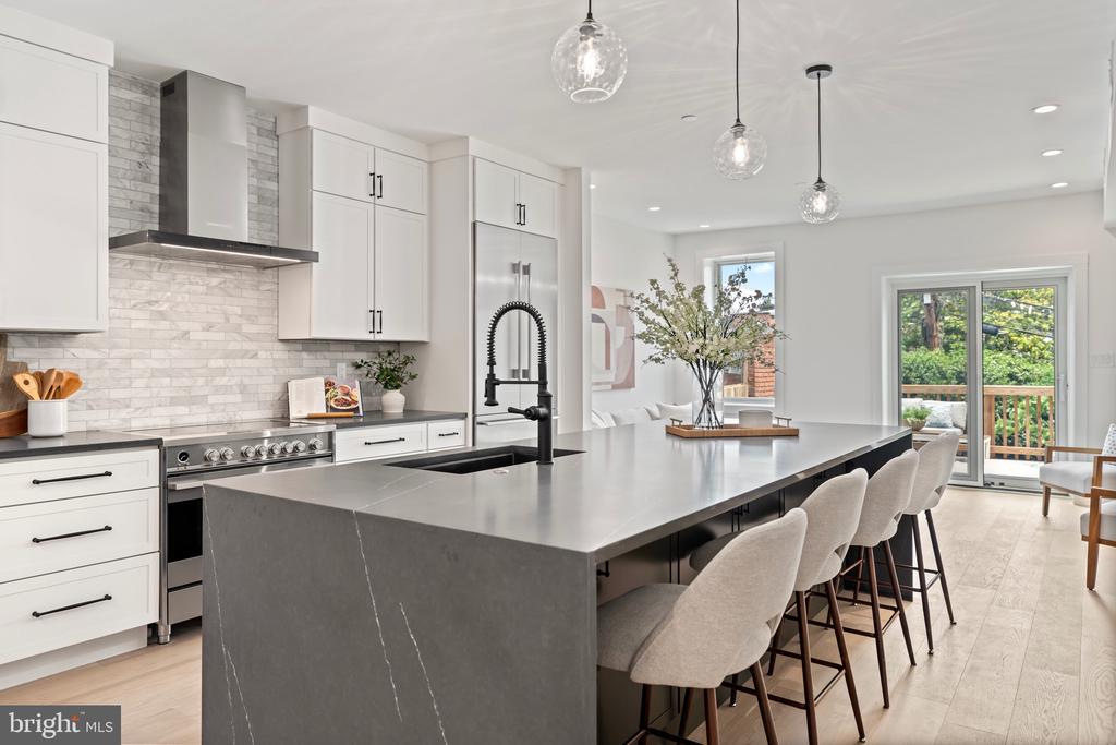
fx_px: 744
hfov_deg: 73.7
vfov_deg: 53.1
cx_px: 558
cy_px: 372
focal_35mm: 24
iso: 800
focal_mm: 24
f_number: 4
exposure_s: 1/30
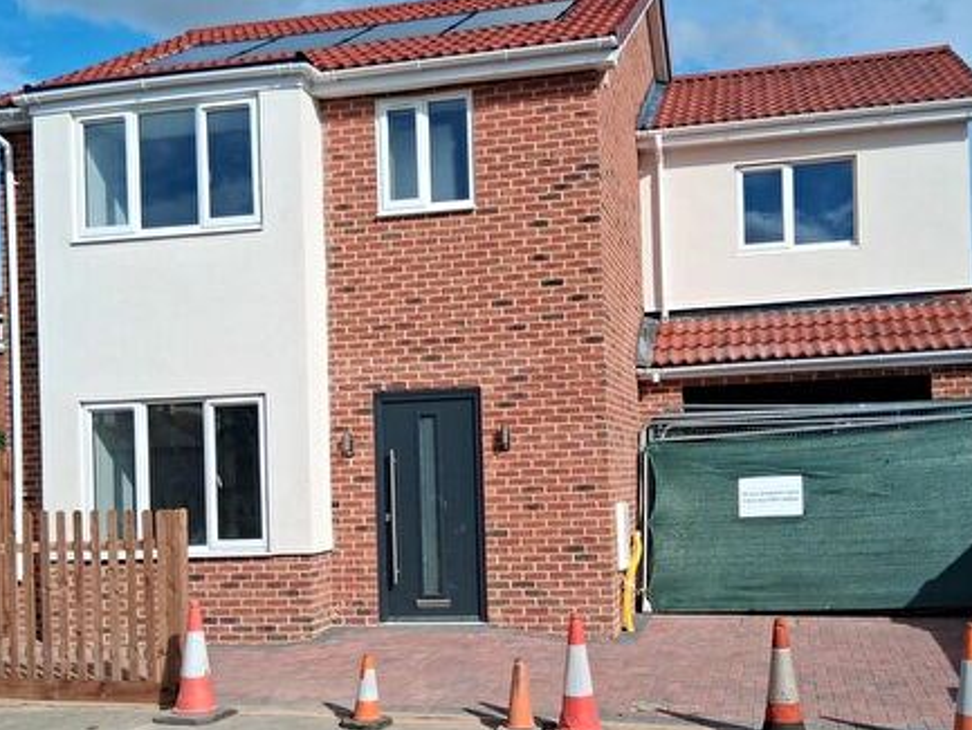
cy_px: 444
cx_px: 489
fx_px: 1180
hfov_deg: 44.8
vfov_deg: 34.2
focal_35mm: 42
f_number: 1.8
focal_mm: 3.98
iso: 25
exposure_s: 1/758
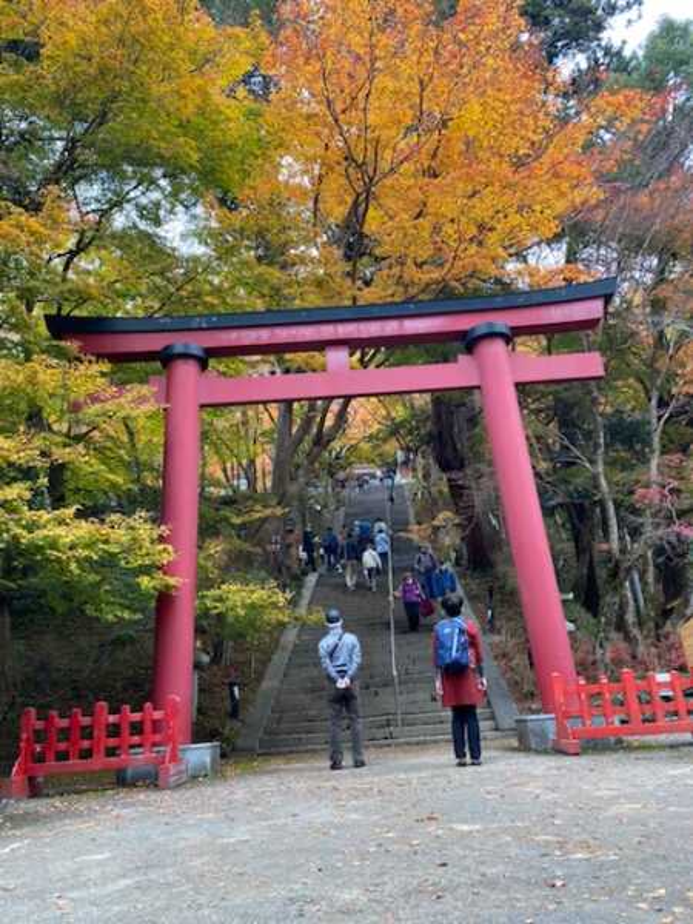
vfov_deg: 67.3
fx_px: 694
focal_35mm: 26
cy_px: 462
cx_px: 346
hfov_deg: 53.1
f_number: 1.8
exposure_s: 1/121
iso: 125
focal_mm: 4.25
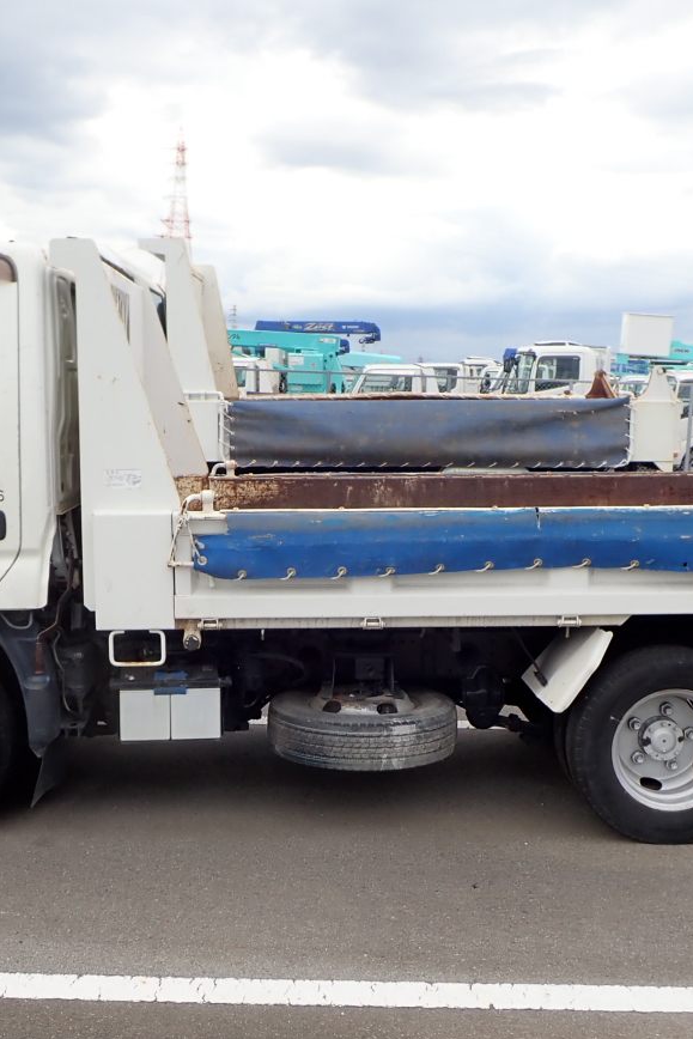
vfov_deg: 42.7
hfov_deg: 29.2
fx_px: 1328
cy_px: 573
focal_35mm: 46
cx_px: 323
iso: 100
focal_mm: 5.5
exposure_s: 1/320
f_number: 3.2
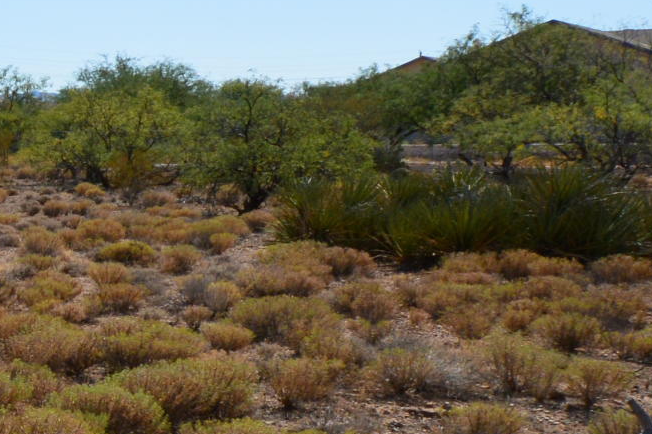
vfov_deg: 19.5
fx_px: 1249
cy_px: 342
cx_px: -491
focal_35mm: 69
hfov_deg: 21.0
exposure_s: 1/500
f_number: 11
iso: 400
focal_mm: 10
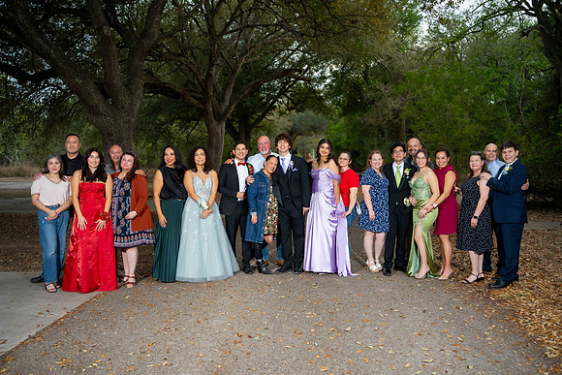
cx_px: 281
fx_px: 546
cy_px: 188
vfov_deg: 37.9
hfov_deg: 54.4
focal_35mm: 35
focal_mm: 35
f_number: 2.2
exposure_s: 1/200
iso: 200
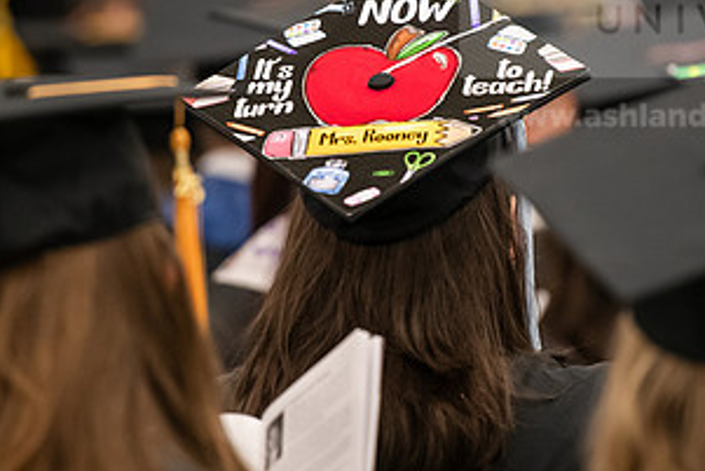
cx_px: 389
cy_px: 165
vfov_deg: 3.6
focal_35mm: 386
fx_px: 7562
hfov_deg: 5.3
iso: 3200
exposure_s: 1/200
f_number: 2.8
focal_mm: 200
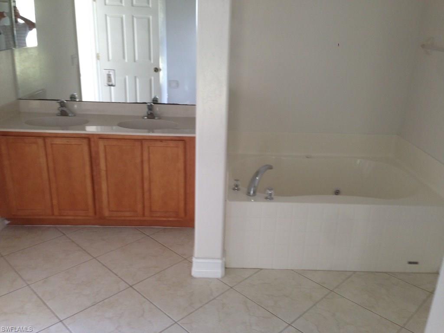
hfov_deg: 55.4
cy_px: 166
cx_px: 222
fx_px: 423
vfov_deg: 42.9
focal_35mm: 33
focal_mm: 4.12
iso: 100
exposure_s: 1/20
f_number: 2.4
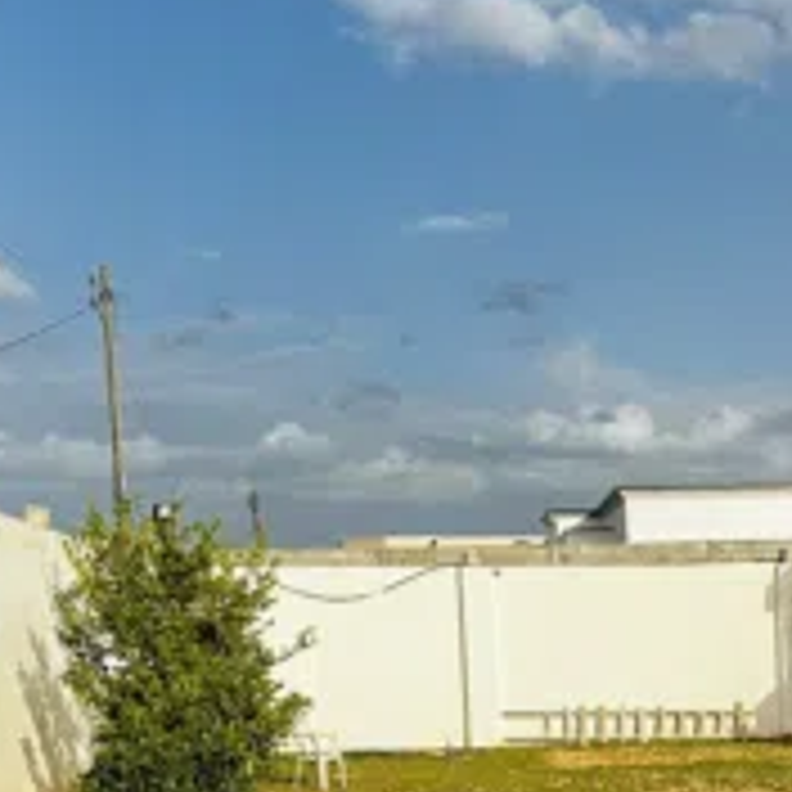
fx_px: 1993
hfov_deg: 21.3
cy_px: 801
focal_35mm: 77
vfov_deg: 21.6
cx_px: 868
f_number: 1.78
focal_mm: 6.86
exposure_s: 1/5525
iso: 80
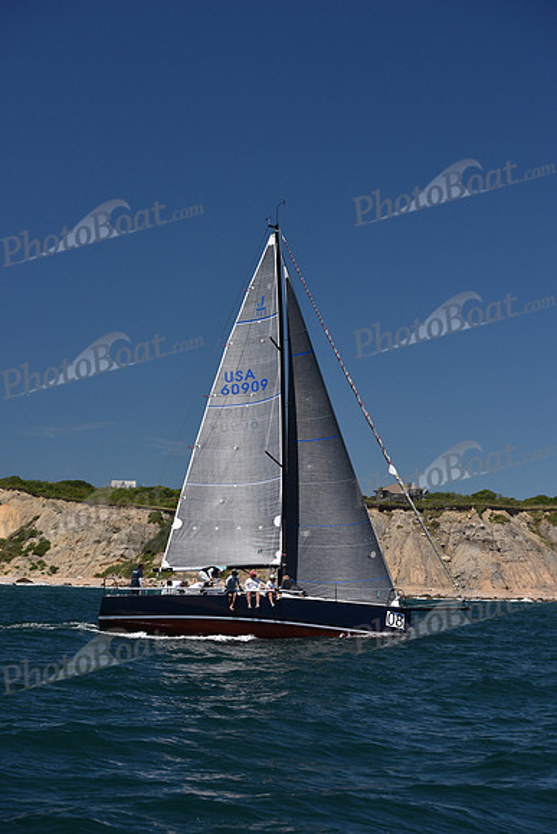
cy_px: 417
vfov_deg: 24.8
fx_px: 1902
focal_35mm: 82
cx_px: 278
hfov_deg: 16.7
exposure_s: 1/800
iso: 250
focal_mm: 82
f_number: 6.3
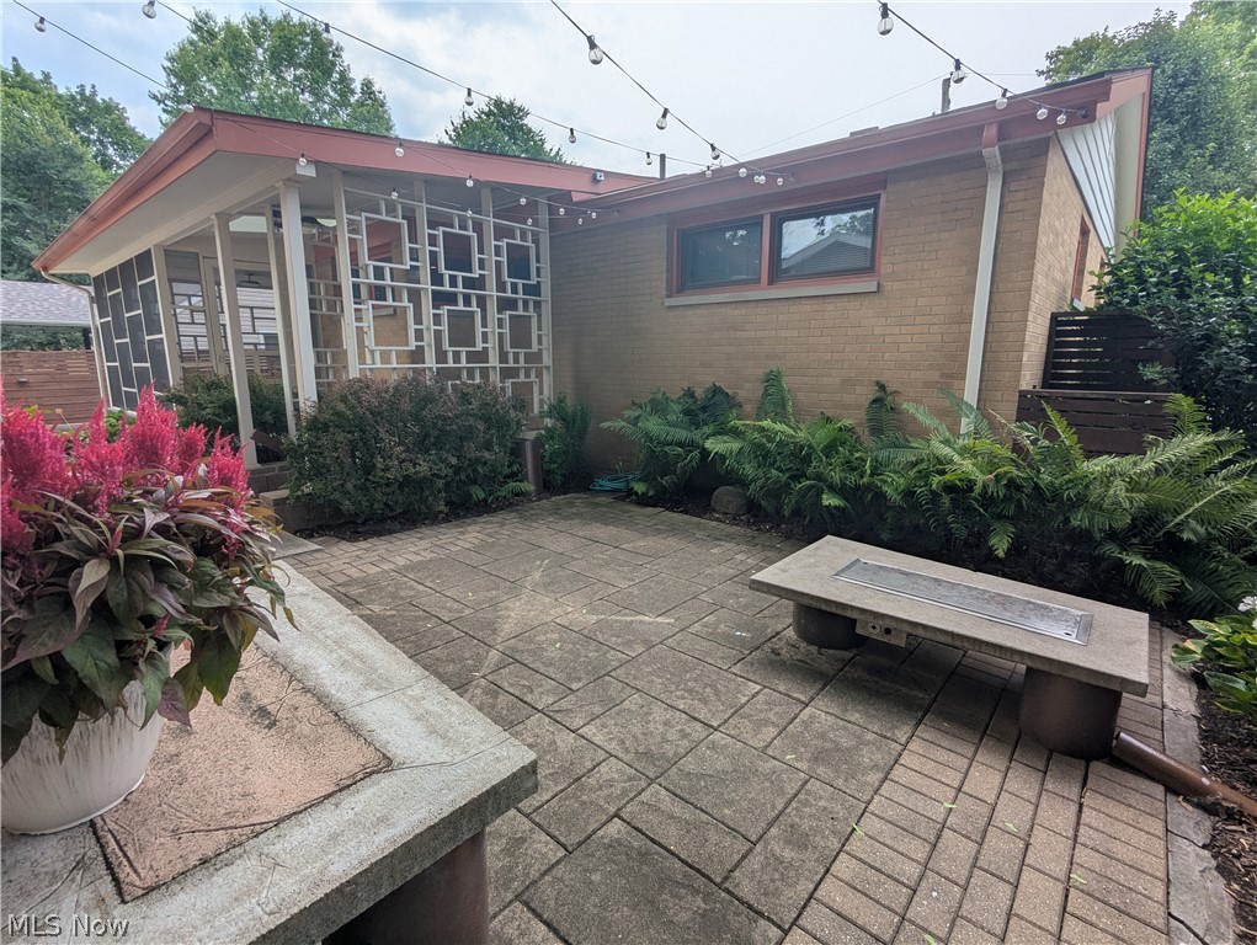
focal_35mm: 16
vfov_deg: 78.2
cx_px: 628
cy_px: 472
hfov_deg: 94.4
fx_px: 582
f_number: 2.2
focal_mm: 2.35
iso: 51
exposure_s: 1/991
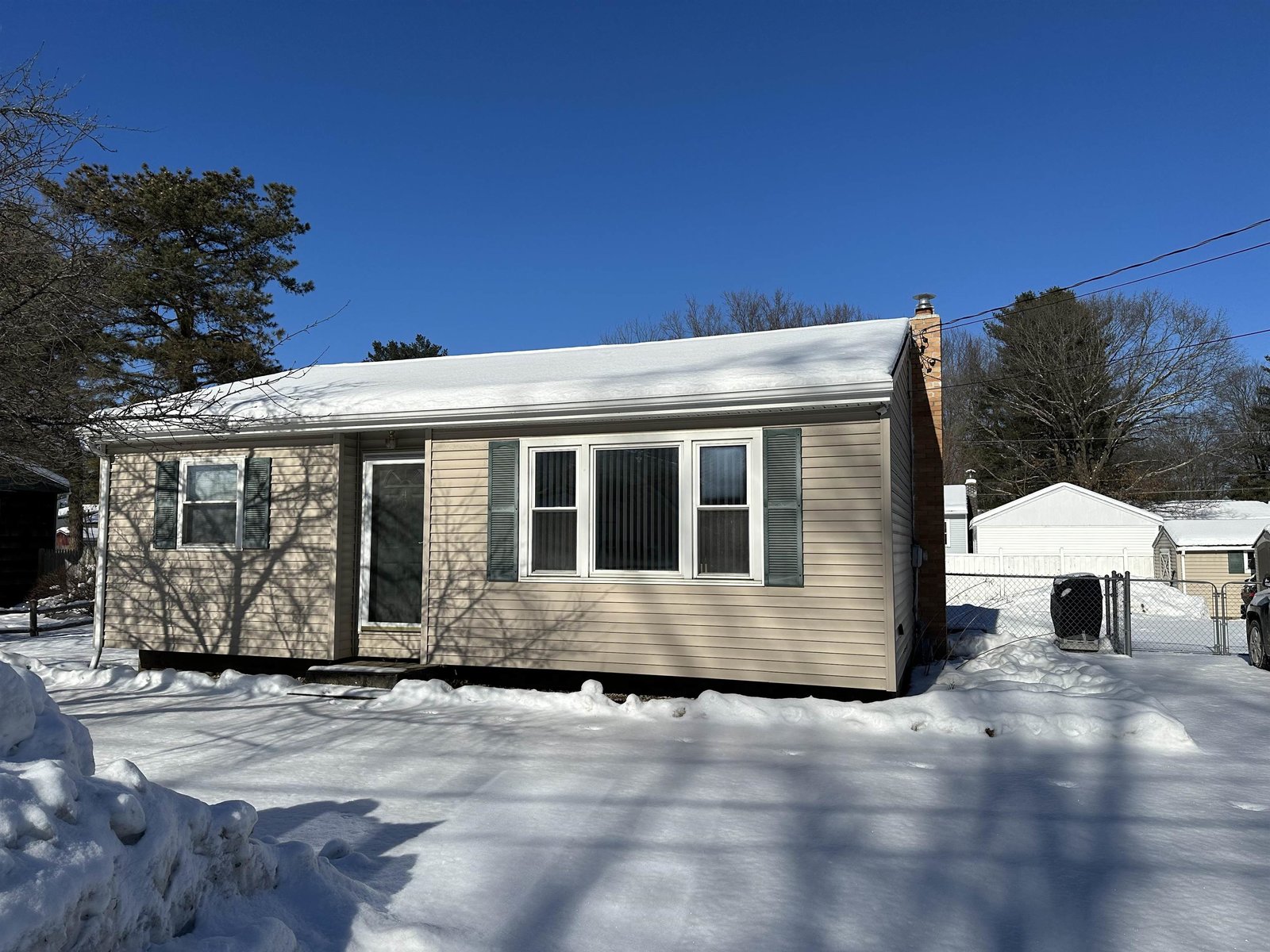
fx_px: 881
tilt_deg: +3.6
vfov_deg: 56.8
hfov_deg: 71.6
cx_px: 635
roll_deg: +0.5
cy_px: 476
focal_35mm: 24
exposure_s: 1/13699
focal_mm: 6.86
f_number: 1.78
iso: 80
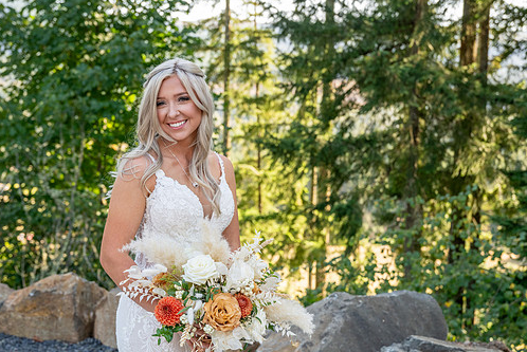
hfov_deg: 31.4
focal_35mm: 64
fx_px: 938
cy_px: 201
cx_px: 250
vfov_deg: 21.3
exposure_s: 1/400
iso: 640
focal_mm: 55
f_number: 5
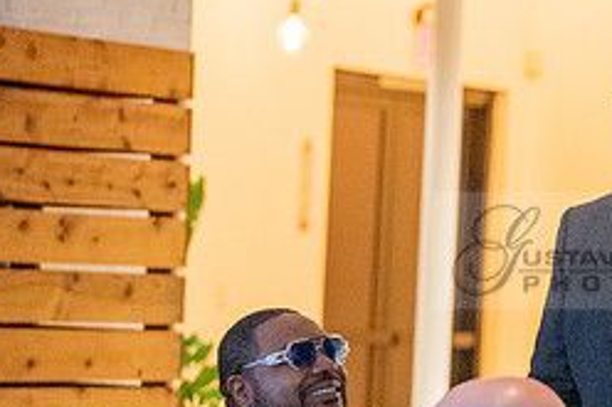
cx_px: 647
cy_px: 250
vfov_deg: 5.7
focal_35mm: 241
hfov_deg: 8.5
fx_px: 4094
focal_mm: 103
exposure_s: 1/200
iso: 3200
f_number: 4
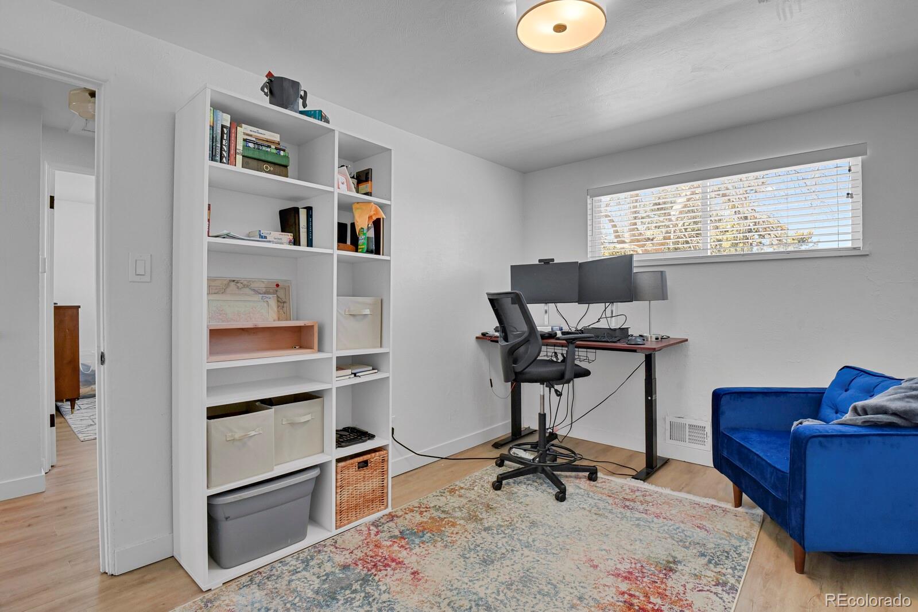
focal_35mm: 17
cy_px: 306
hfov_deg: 93.3
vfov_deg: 70.4
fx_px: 433
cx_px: 459
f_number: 8
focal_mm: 17
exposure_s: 1/20
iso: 9000
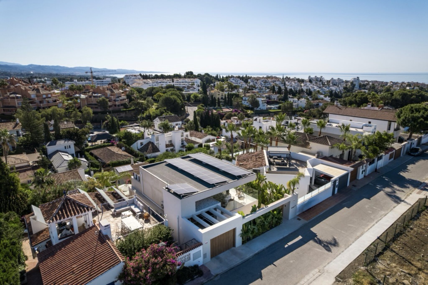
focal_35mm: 22
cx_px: 214
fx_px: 261
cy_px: 142
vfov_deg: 57.2
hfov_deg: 78.6
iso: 100
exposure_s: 1/3200
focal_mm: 8.38
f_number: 2.8
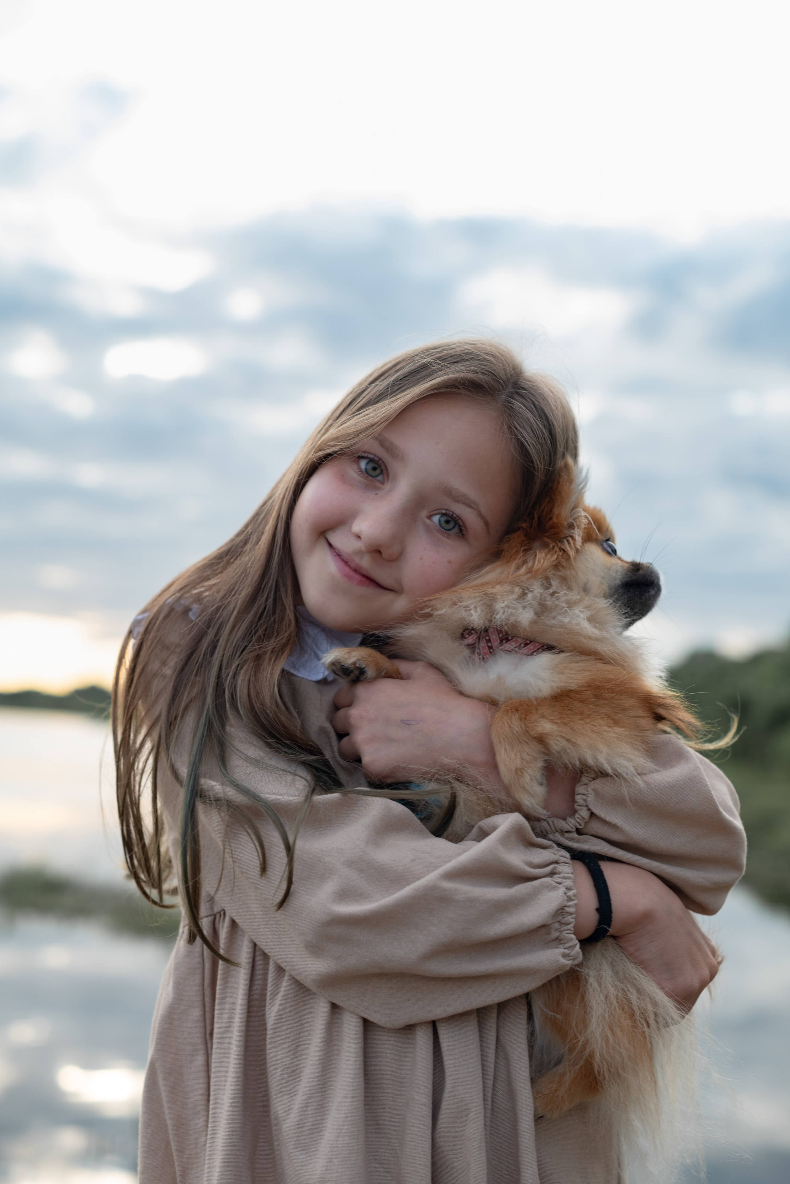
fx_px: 1644
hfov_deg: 27.0
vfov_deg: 39.6
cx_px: 395
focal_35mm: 50
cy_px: 592
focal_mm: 50
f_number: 3.5
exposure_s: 1/400
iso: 160
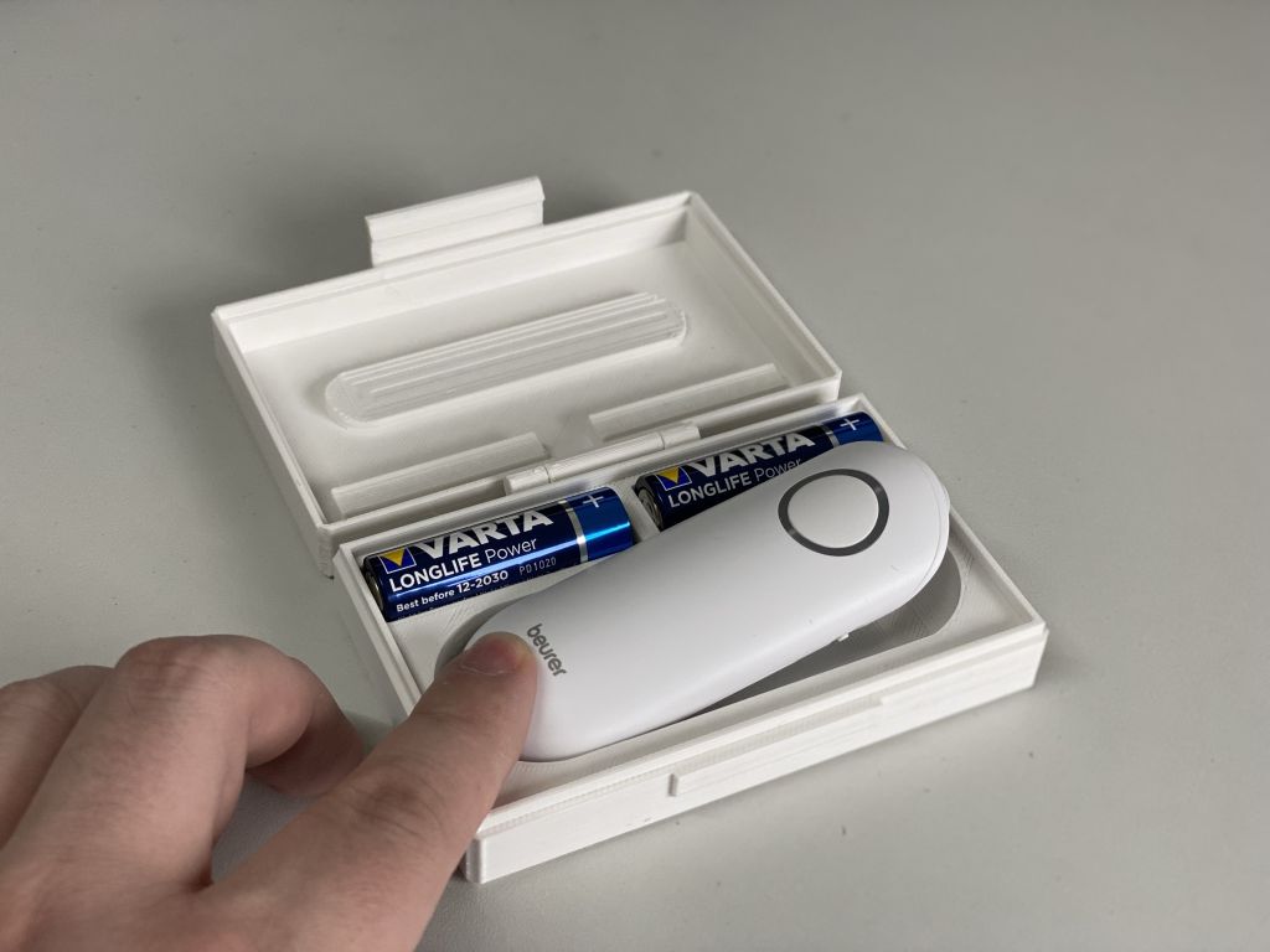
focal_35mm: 52
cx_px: 635
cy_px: 476
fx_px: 1908
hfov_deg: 36.8
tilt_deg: -45.4
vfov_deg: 28.0
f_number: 2
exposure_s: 1/100
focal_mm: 6
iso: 100
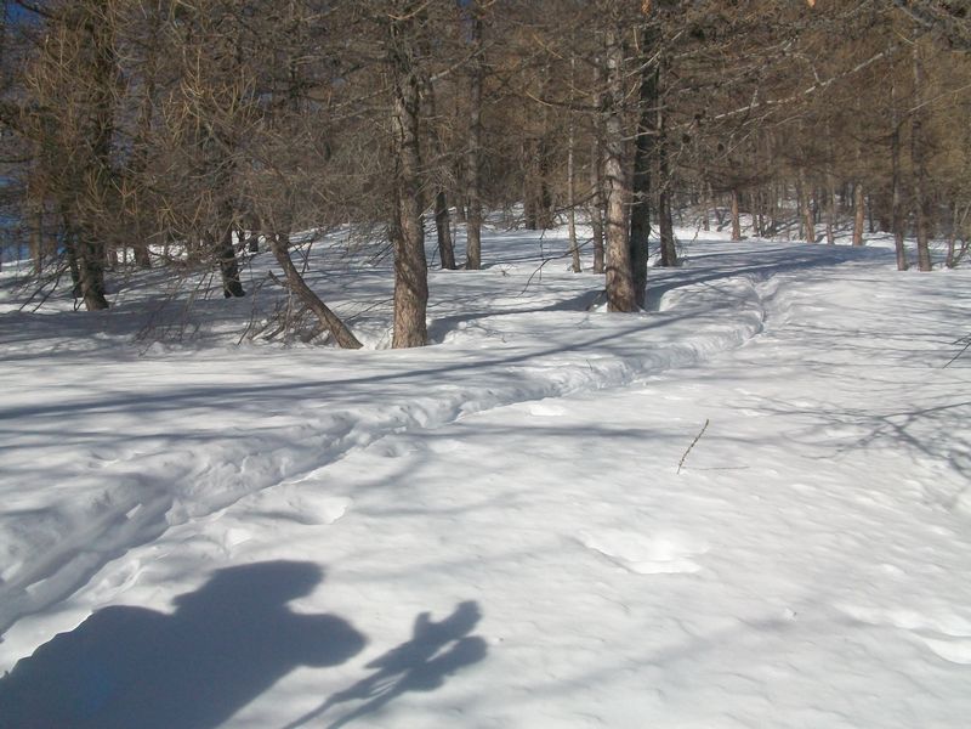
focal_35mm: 34
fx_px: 954
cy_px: 364
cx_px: 486
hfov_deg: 54.0
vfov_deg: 41.8
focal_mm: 5.7
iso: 80
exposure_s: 1/1000
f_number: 5.5
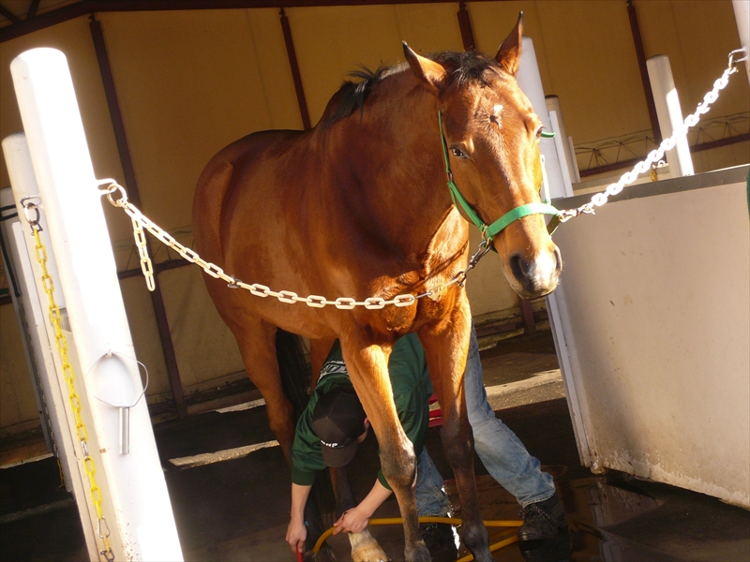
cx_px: 375
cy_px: 281
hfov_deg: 26.7
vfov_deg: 20.2
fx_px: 1582
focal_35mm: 73
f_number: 4.5
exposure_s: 1/60
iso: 100
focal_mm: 12
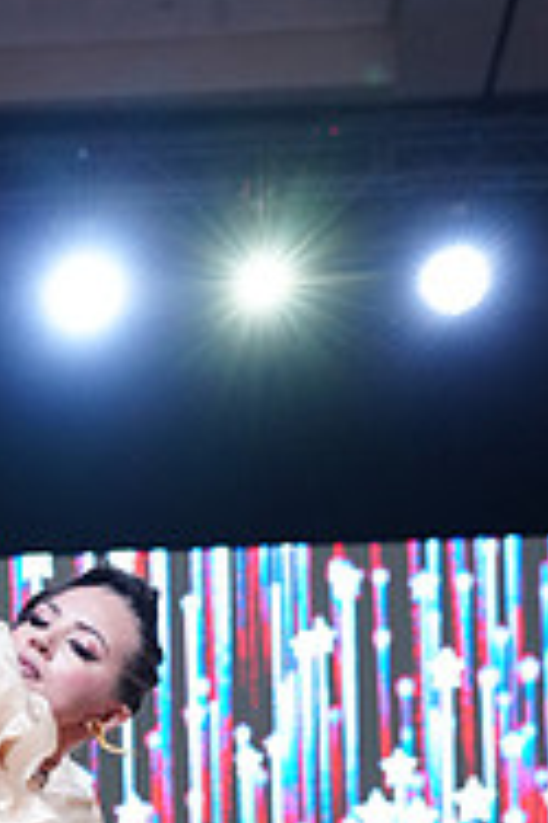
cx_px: -178
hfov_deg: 8.1
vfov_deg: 11.9
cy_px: 1094
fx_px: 3820
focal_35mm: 167
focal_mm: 54
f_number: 4
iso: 1250
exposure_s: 1/500
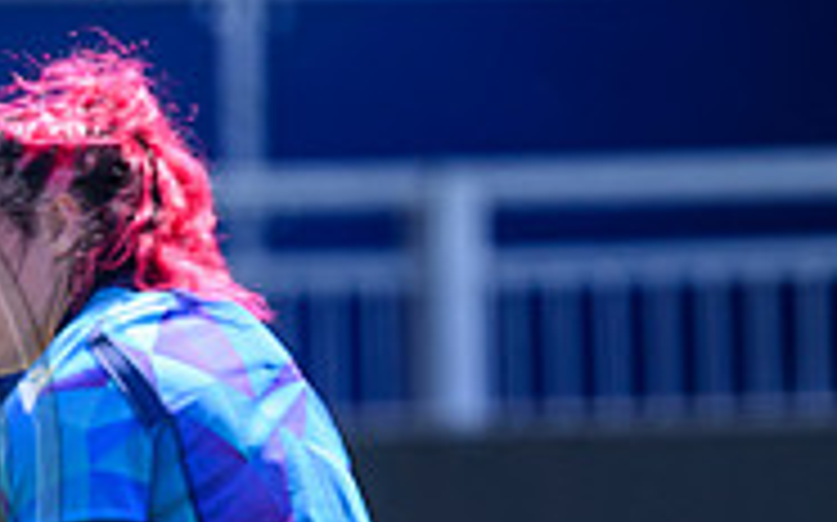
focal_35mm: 1543
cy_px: 543
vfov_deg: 0.9
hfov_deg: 1.4
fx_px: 35176
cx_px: -277
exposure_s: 1/1000
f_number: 2.8
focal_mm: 400
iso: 160
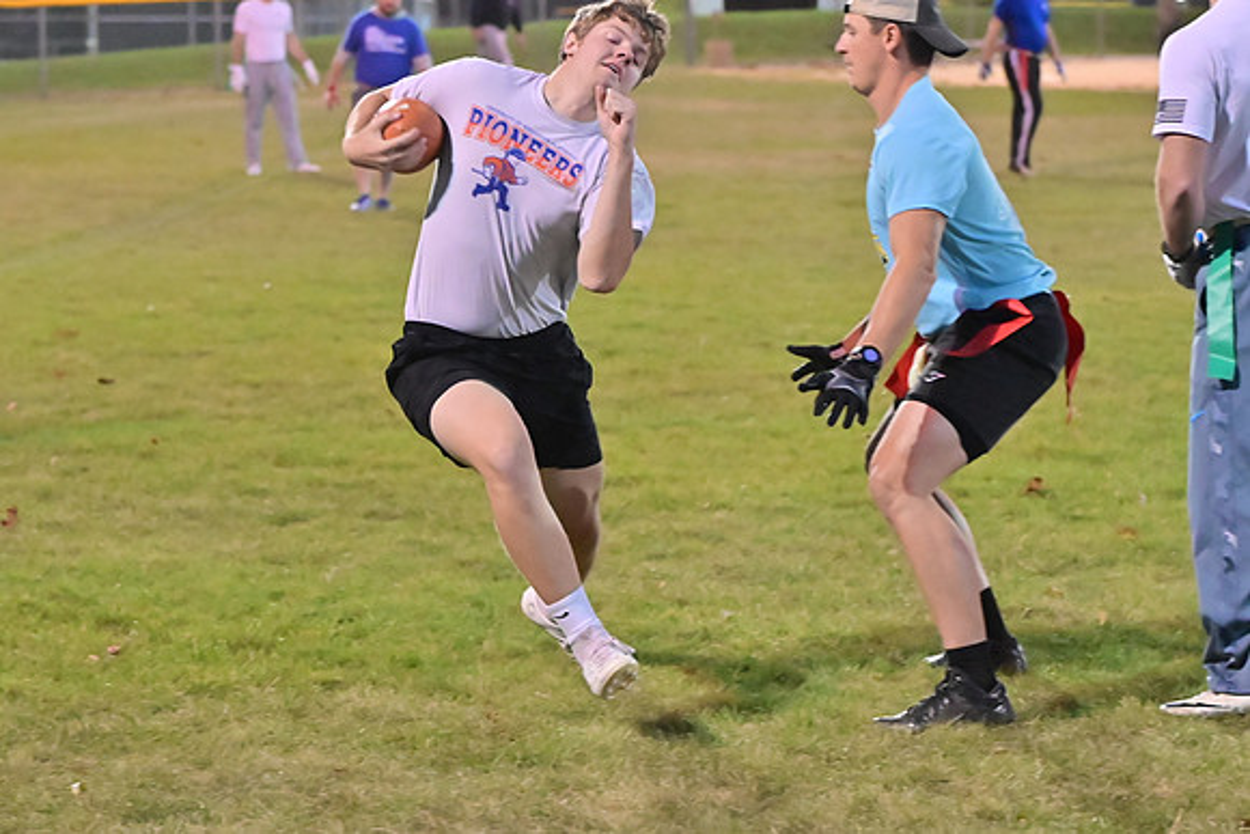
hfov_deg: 16.1
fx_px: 4411
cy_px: 417
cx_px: 625
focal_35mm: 127
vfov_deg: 10.8
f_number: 4
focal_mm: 85
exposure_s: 1/400
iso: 6400
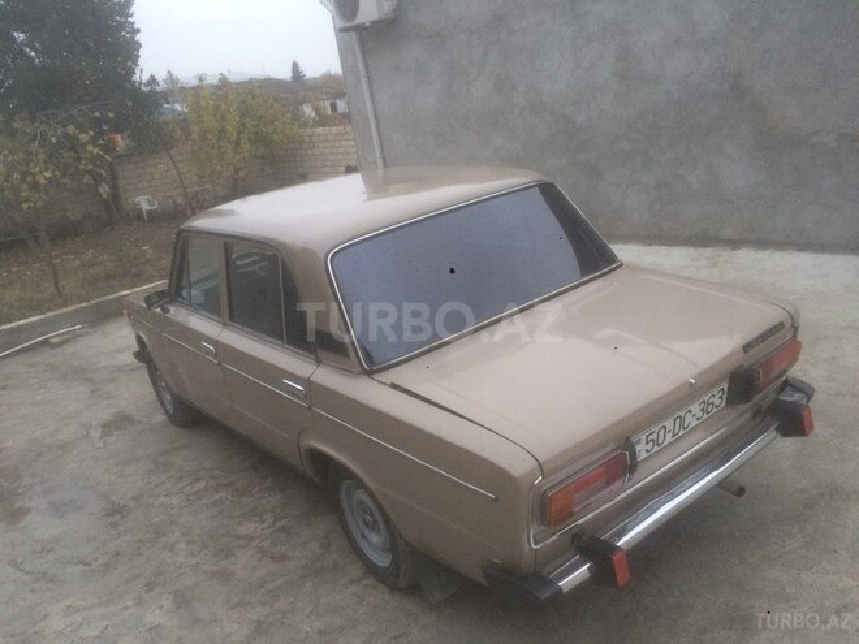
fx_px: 720
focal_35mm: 29
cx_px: 430
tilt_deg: -18.8
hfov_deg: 61.7
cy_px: 322
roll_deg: +9.0
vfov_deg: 48.2
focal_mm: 4.15
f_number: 2.2
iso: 160
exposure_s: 1/33
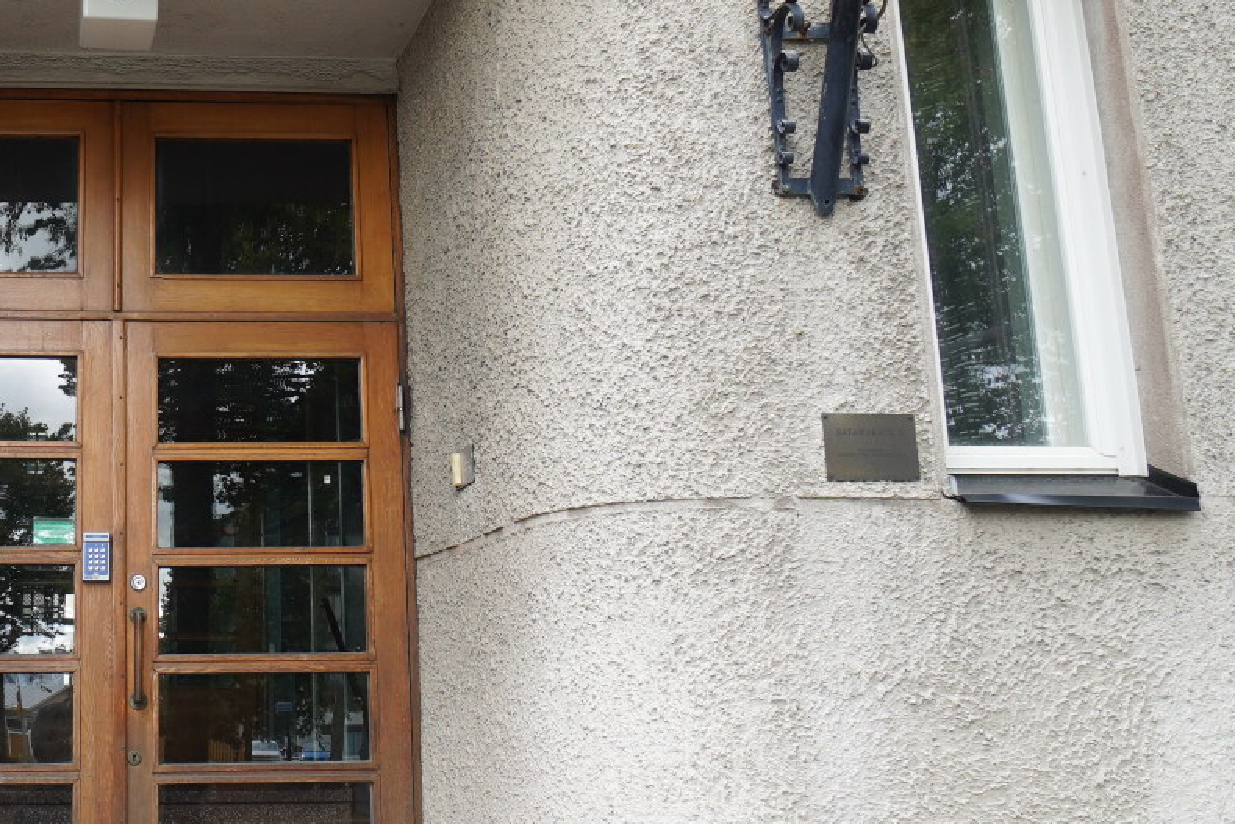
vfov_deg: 32.6
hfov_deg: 44.1
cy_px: 432
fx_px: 1407
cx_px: 178
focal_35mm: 41
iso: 100
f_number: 4
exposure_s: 1/80
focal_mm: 10
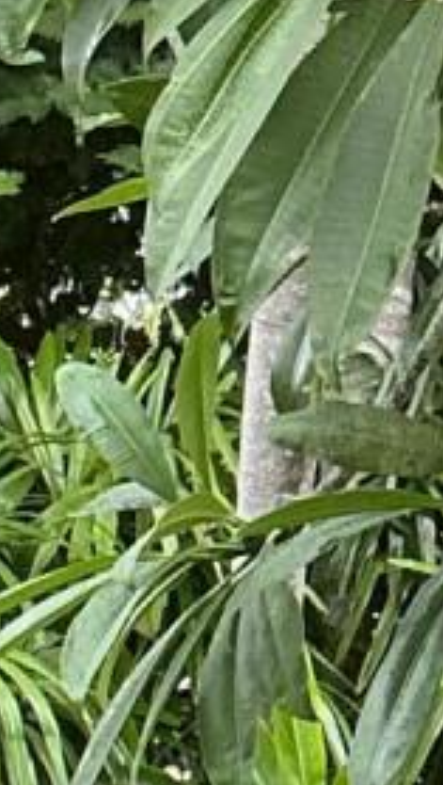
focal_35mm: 227
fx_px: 4726
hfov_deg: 5.3
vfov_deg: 9.0
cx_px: 672
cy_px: 1443
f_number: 1.8
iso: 50
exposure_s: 1/60
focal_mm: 3
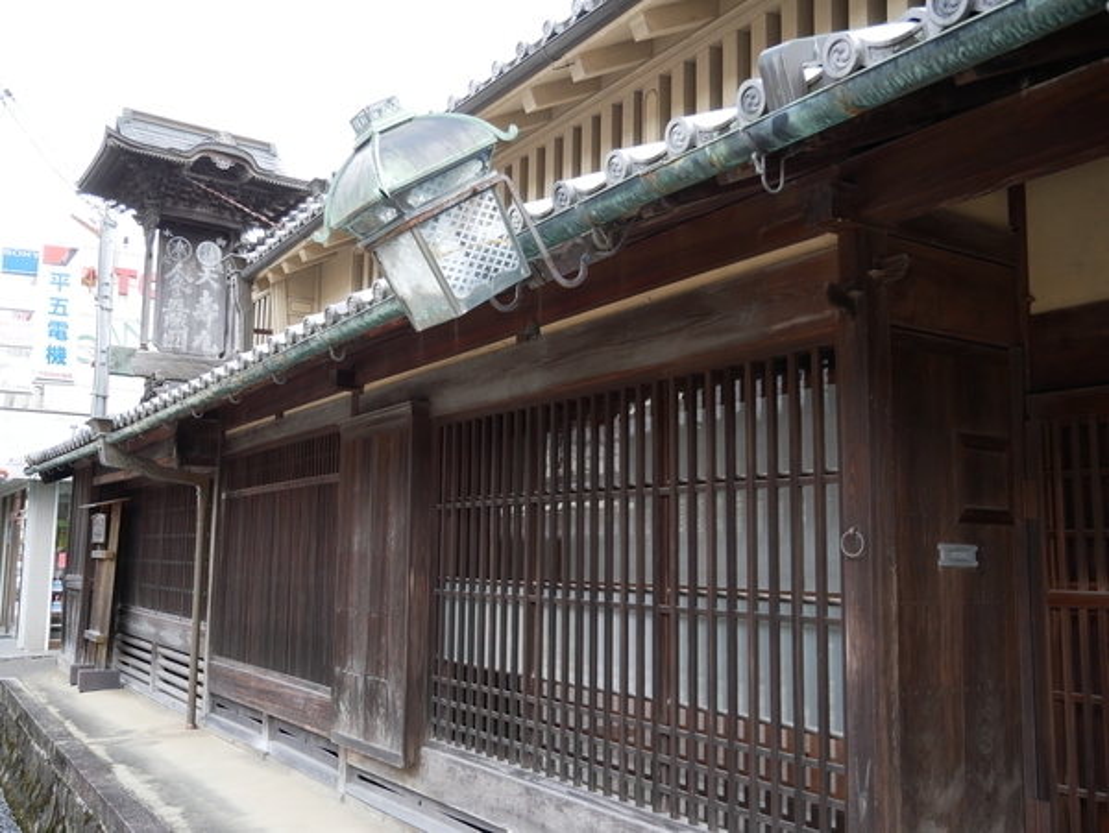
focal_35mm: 34
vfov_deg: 41.8
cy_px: 416
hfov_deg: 53.9
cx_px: 554
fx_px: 1090
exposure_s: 1/125
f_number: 3.8
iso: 200
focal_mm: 17
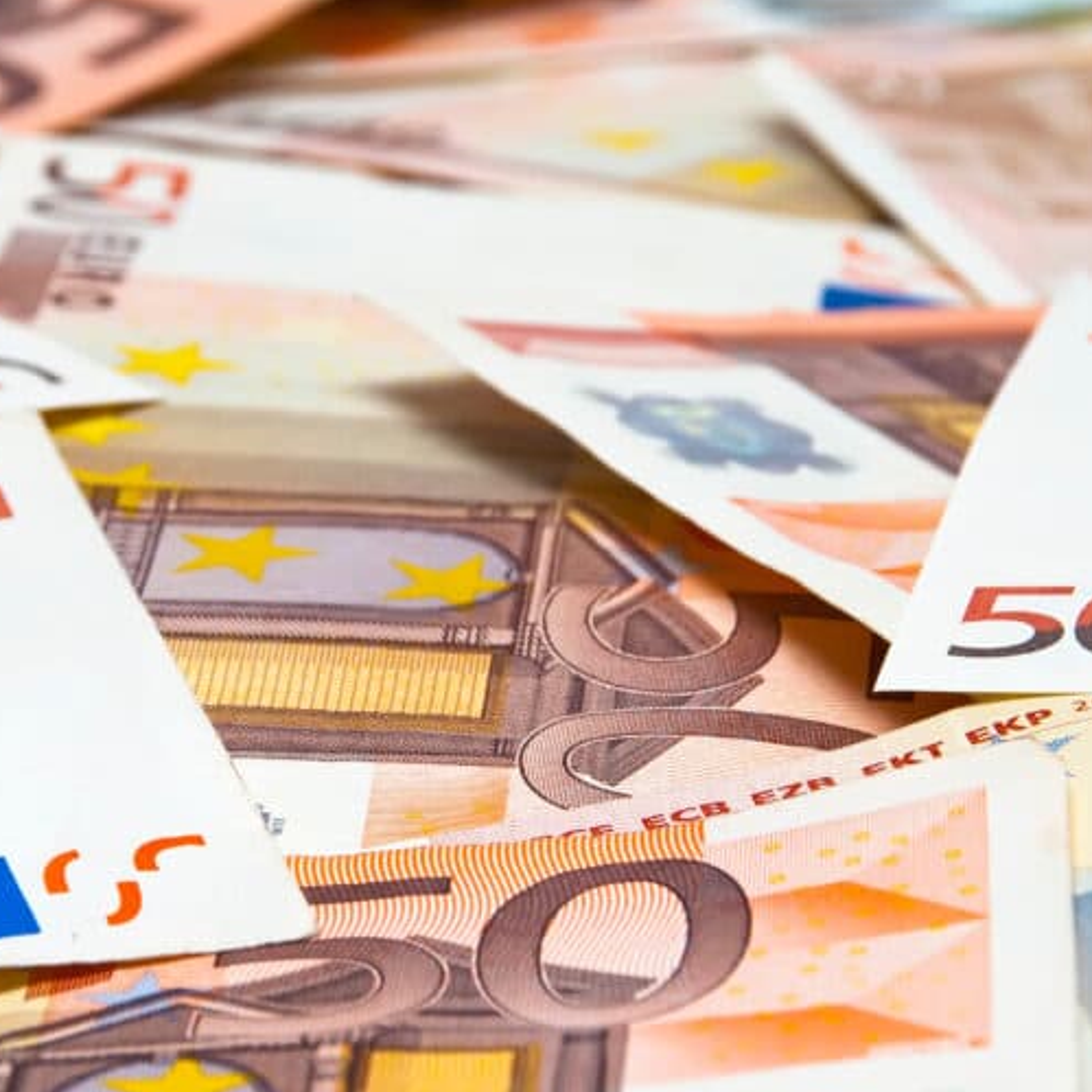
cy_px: 481
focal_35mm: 263
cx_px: 278
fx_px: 9384
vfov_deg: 6.7
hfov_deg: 6.7
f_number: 13
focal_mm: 95
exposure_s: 1/60
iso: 200
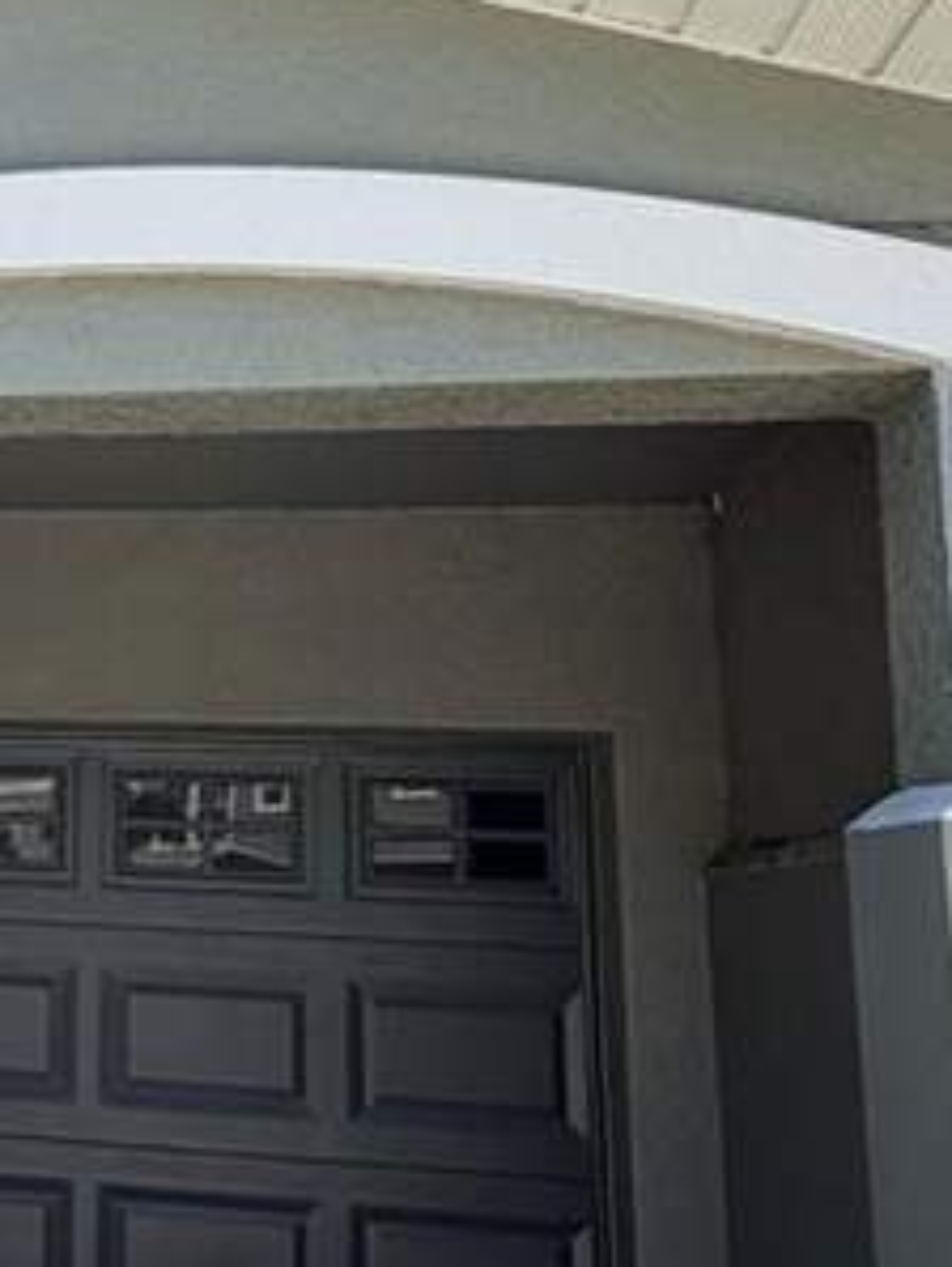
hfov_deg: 25.3
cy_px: 582
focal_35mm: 50
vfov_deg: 38.1
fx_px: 1831
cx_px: -272
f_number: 2.2
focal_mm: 2.22
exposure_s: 1/535
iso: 40
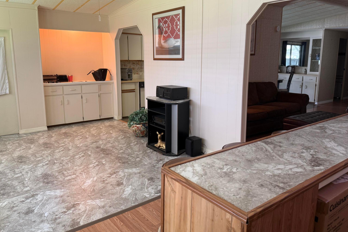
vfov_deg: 46.4
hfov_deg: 65.5
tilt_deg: -10.8
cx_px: 172
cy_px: 107
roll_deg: +0.2
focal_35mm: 28
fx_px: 271
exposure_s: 1/60
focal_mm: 6.76
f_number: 1.78
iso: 160
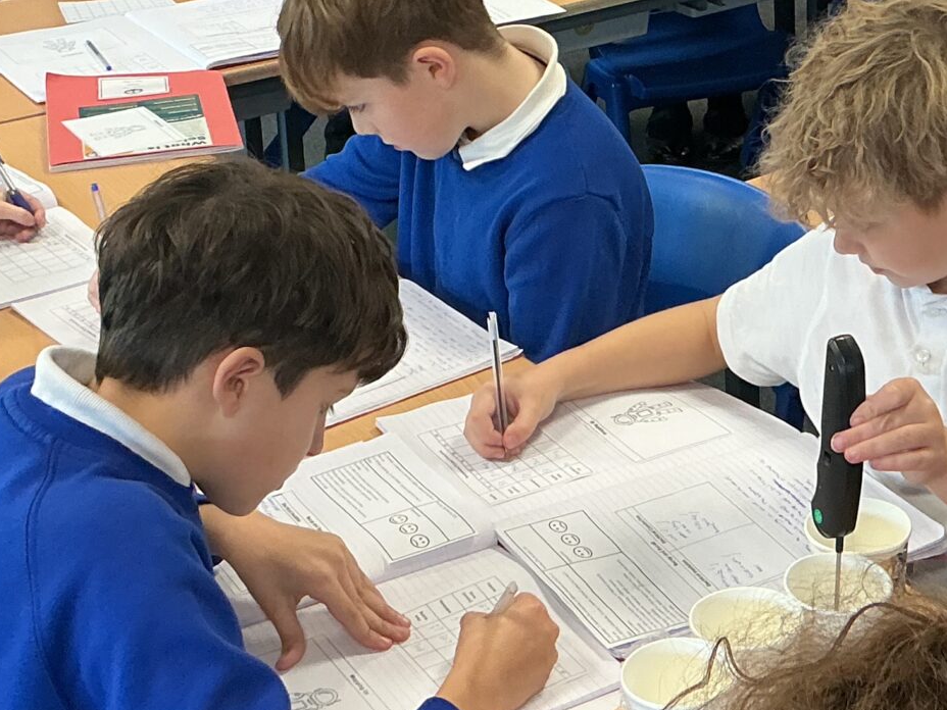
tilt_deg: -19.9
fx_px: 2189
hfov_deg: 24.0
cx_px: 769
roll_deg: +0.4
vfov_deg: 18.1
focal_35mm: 80
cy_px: 64
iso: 80
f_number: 1.8
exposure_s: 1/60
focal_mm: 3
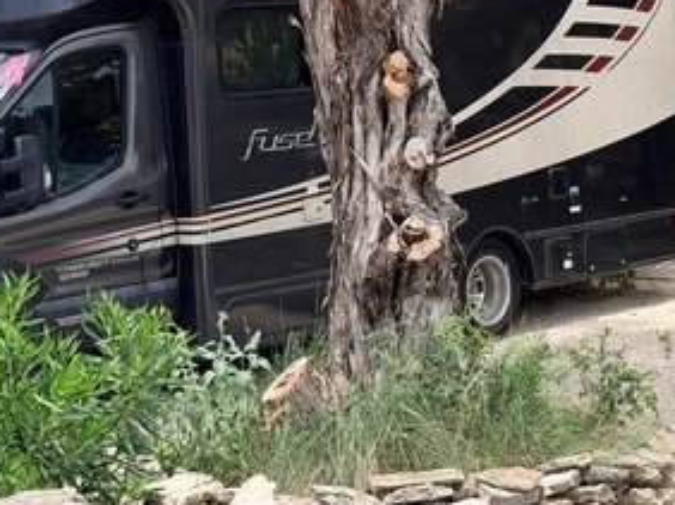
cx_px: 426
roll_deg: -0.3
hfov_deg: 18.0
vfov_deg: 13.5
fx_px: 2124
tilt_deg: +1.2
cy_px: 86
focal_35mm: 109
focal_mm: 6.76
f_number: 1.78
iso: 80
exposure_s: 1/3534
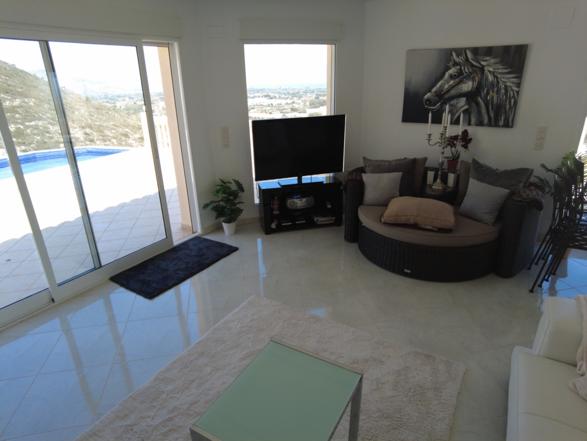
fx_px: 339
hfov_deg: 81.7
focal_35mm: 20
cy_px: 220
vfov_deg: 66.0
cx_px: 294
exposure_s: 1/320
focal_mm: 4.4
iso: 100
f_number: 1.8
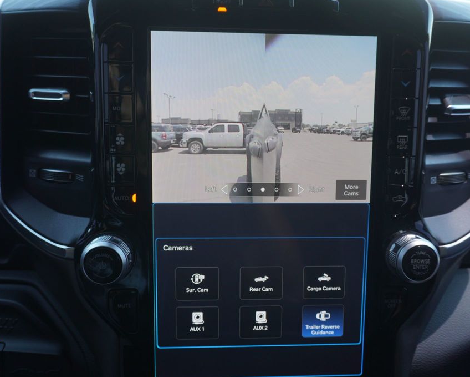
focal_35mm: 34
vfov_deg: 43.4
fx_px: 473
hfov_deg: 52.8
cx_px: 244
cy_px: 188
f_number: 4.5
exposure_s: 1/80
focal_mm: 20
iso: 100
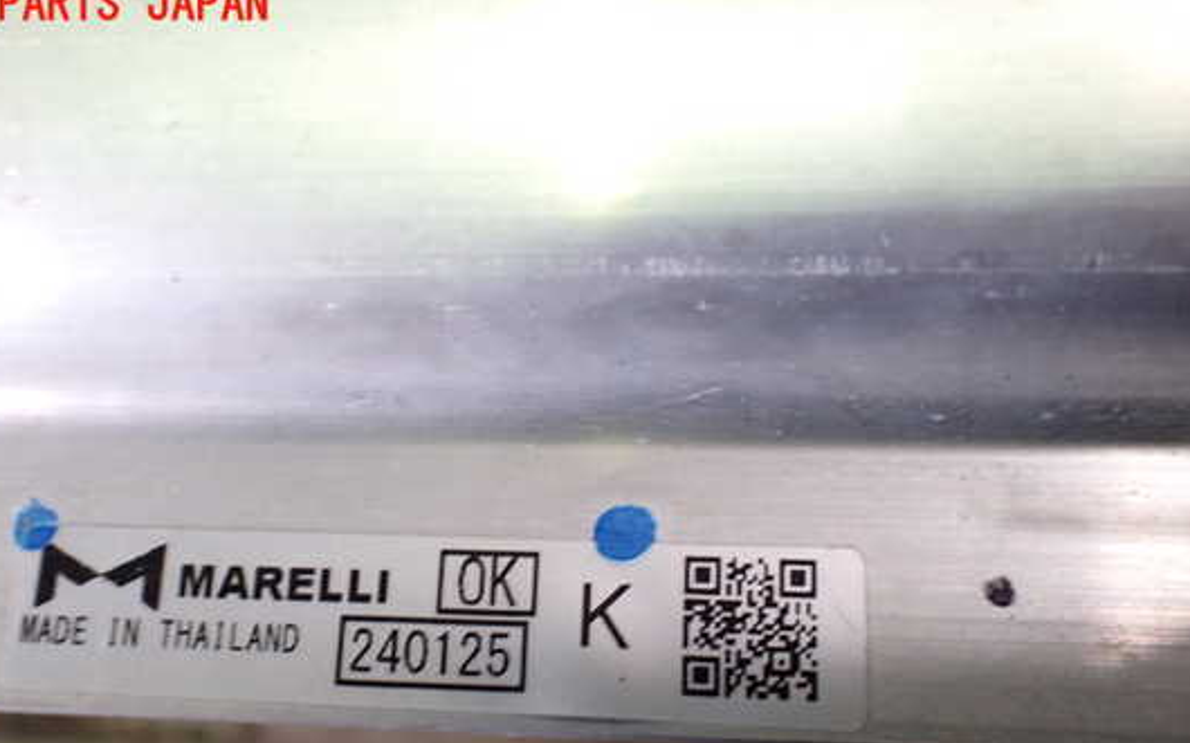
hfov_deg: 53.9
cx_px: 534
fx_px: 1167
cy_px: 483
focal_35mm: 36
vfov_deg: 35.0
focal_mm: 5.4
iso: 800
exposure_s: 1/40
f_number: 2.3
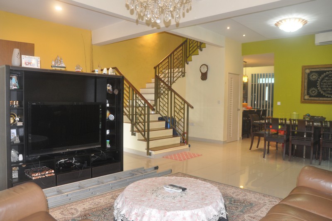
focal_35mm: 27
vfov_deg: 47.8
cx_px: 166
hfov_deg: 67.5
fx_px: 249
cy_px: 110
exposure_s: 1/15
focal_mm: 18
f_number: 6.3
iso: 720
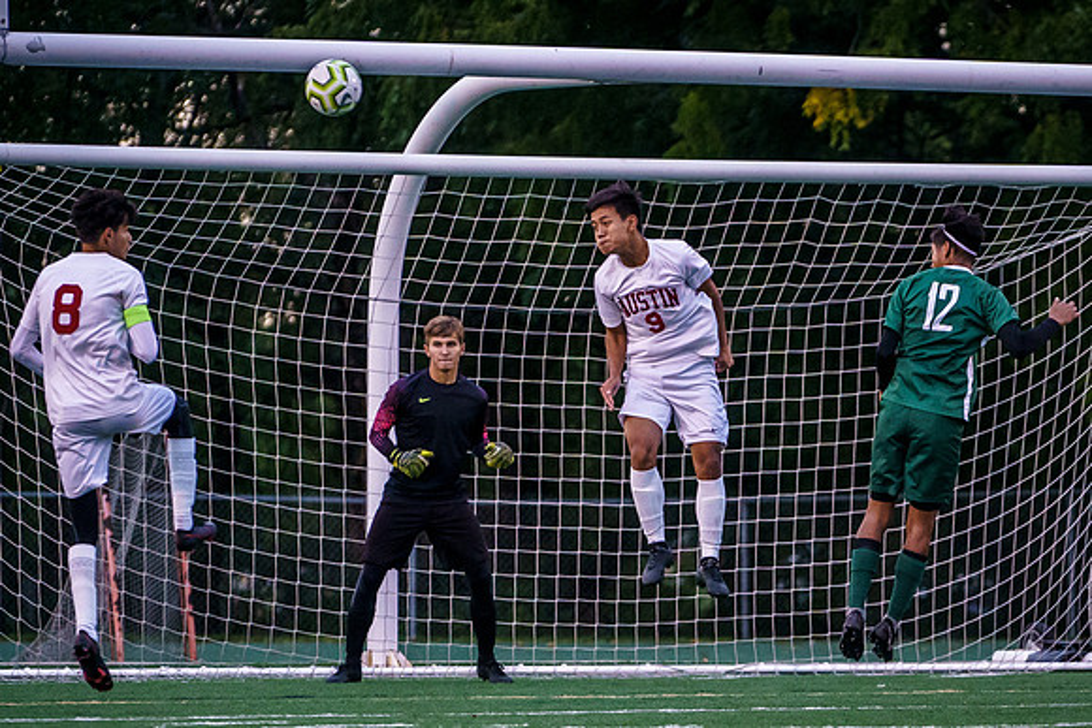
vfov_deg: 3.6
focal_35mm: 384
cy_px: 425
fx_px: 11649
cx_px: 764
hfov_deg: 5.4
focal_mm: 200
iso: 5000
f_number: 4
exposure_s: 1/1250
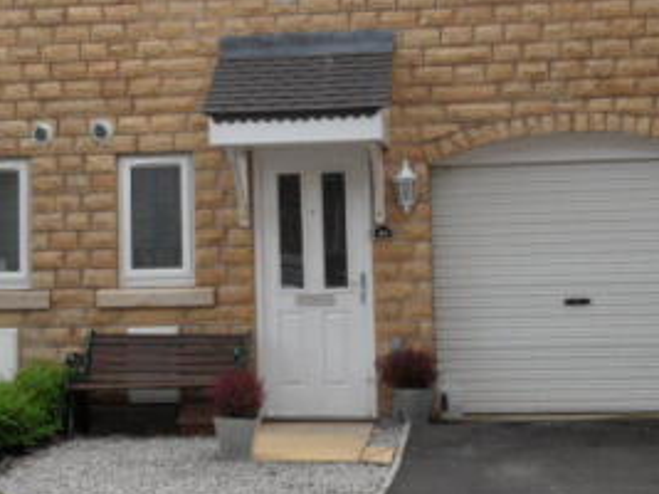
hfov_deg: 27.8
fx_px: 1332
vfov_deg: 20.7
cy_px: 98
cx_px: 283
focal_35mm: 70
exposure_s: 1/350
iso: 80
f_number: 3.4
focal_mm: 5.3
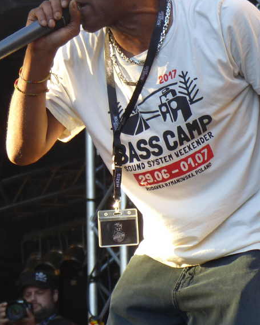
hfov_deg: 6.5
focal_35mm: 237
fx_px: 2281
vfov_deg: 8.2
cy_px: 118
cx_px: 136
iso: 100
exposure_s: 1/100
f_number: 2.8
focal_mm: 24.8
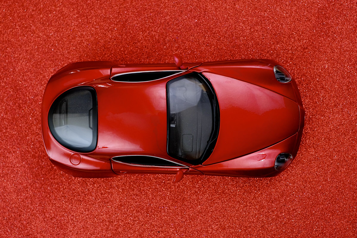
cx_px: 178
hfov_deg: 37.5
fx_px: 526
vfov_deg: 25.5
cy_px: 119
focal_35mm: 53
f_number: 4
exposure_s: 1/38
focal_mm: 35
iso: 640
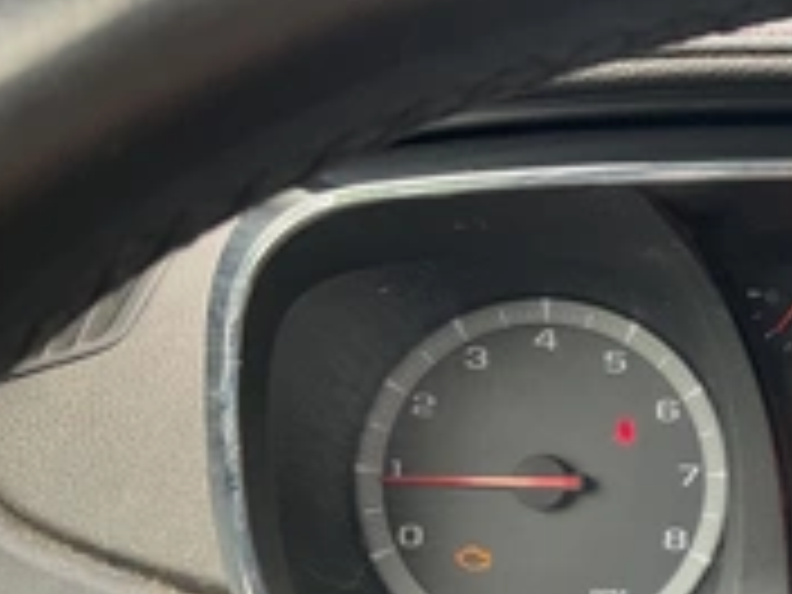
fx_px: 1510
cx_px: 886
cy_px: 477
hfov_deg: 26.8
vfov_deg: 22.0
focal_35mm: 66
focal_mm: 3
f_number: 1.8
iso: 50
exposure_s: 1/122
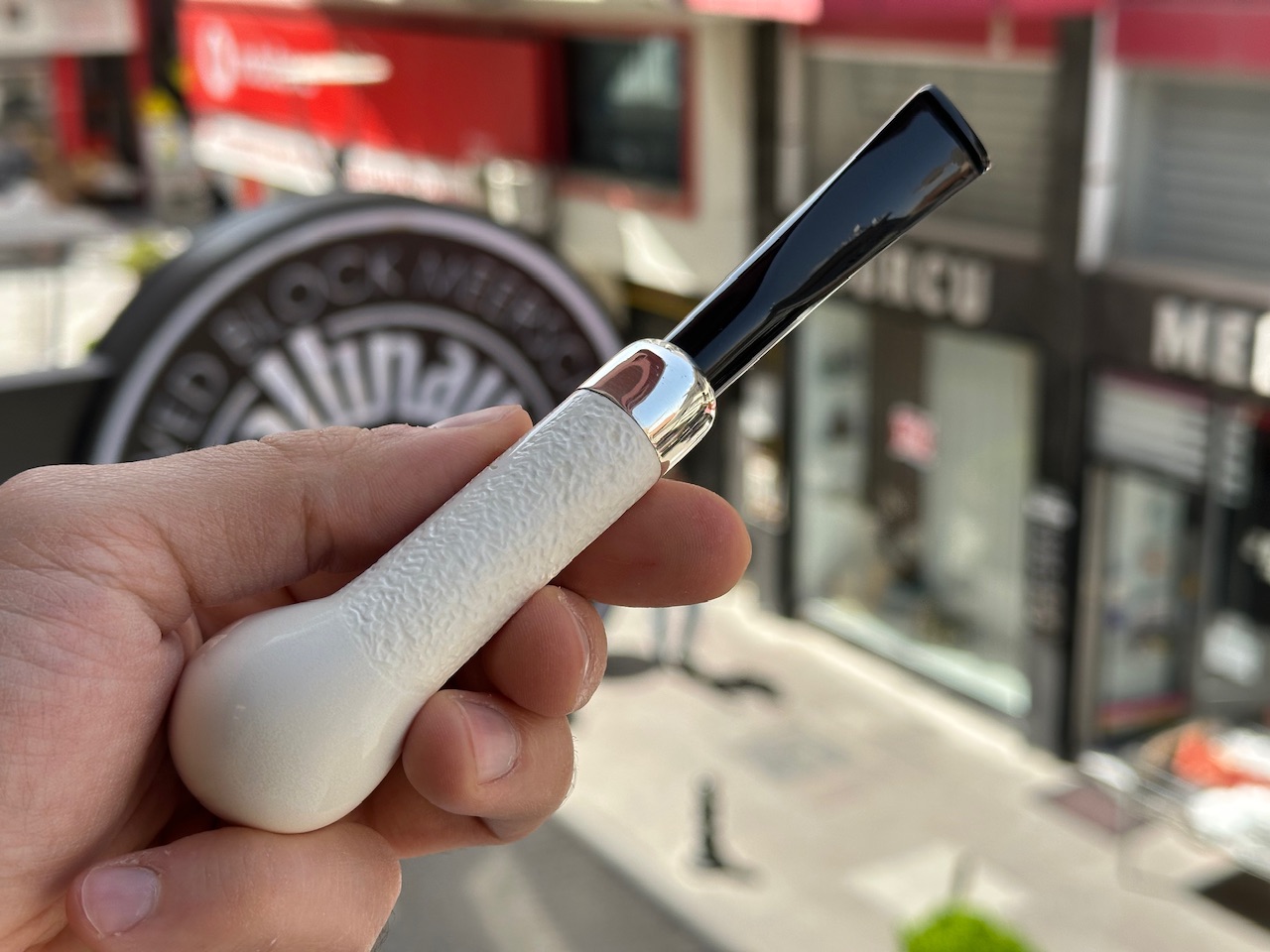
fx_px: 1761
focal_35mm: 48
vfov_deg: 30.3
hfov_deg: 39.7
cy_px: 476
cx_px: 635
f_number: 1.78
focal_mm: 6.86
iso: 64
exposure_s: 1/1212
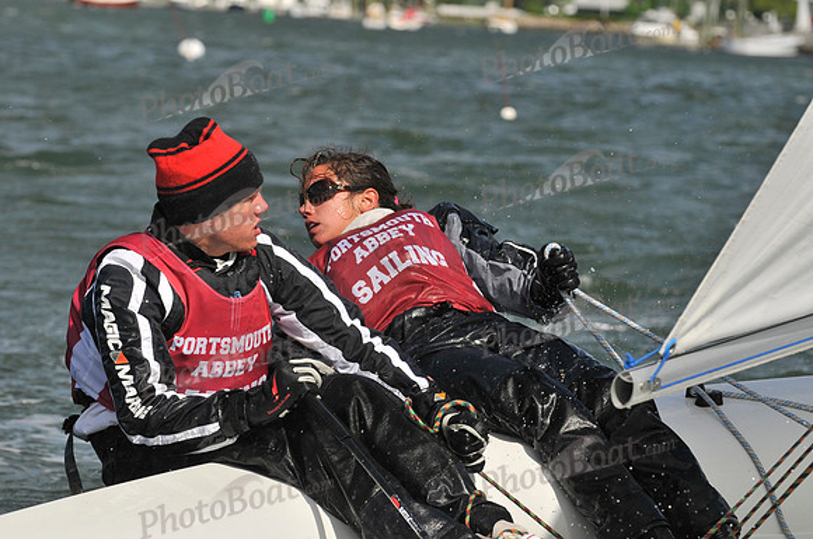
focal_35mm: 202
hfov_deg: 10.2
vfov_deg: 6.8
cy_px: 270
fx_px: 4567
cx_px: 406
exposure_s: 1/1600
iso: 200
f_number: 6.3
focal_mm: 135
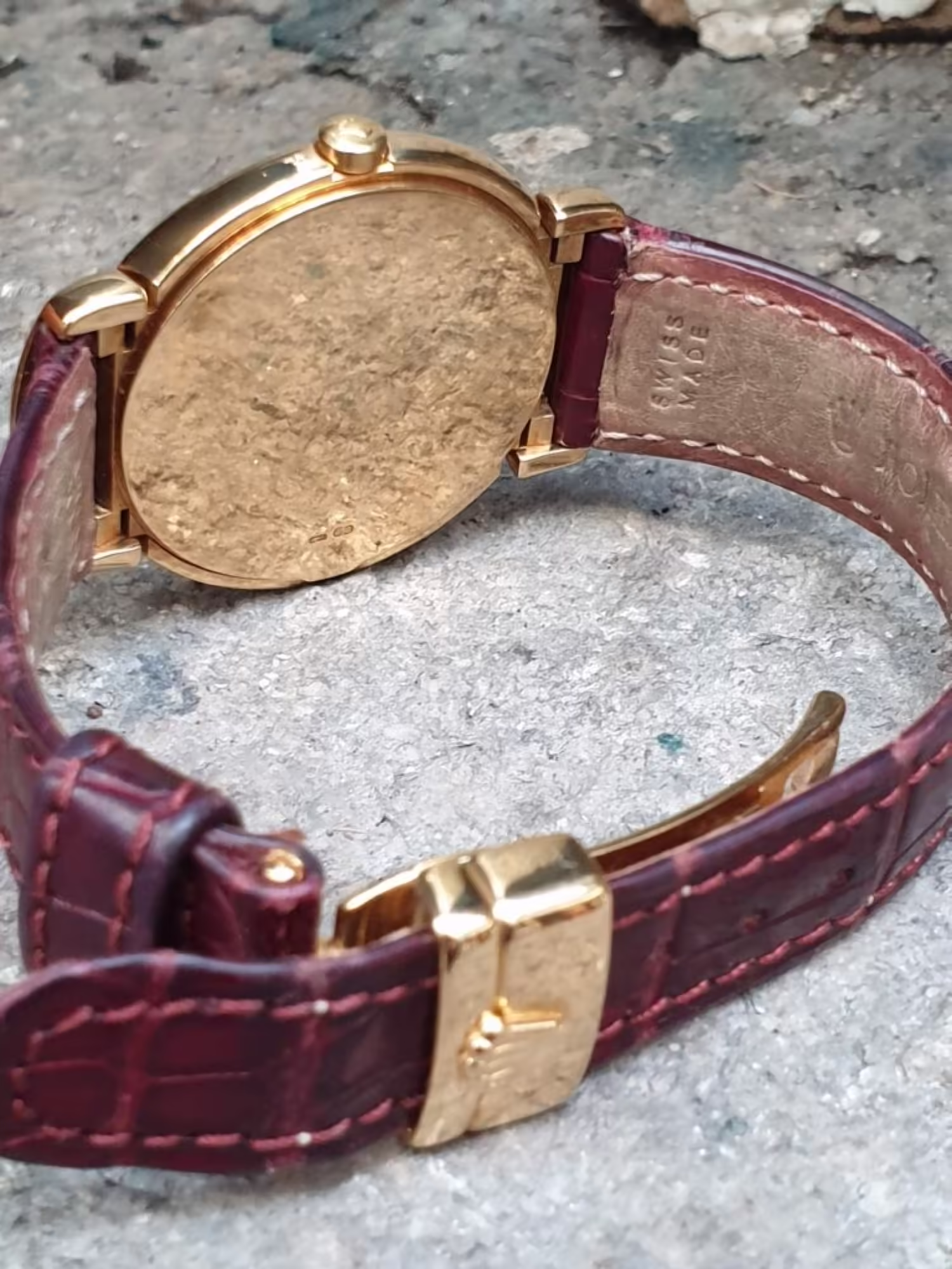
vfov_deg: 67.3
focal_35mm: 26
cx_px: 476
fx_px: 953
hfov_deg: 53.1
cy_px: 634
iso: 250
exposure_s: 1/50
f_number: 2.4
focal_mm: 4.3
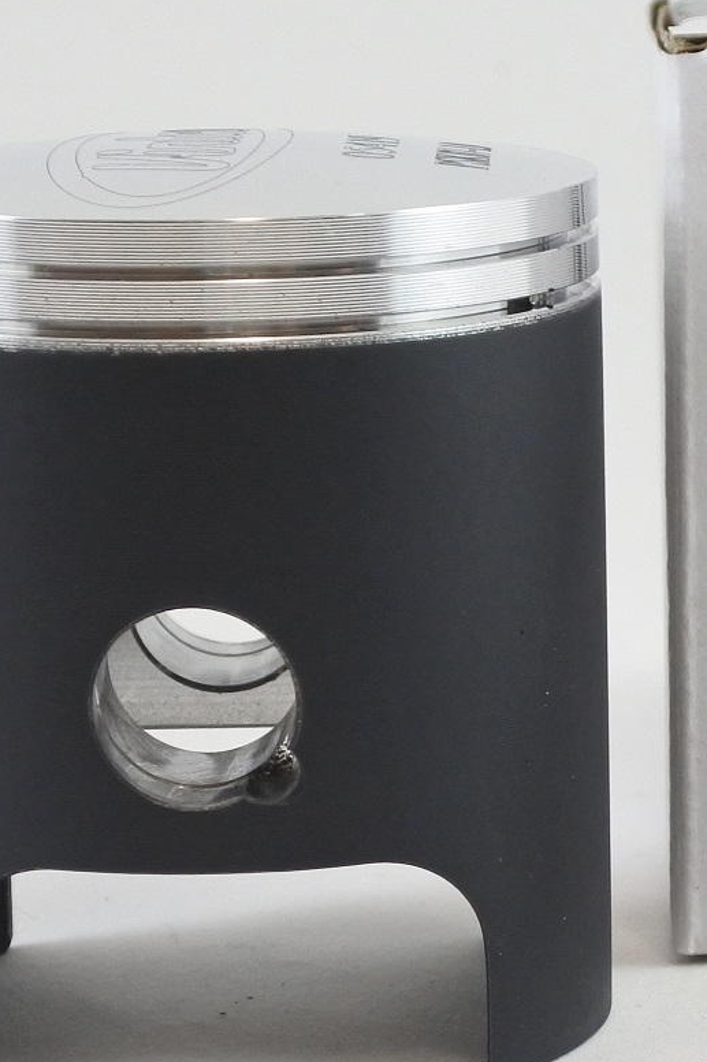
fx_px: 3566
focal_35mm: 121
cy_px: 595
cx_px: 670
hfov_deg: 11.2
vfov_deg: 16.9
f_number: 4.5
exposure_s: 1/125
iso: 450
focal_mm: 16.8
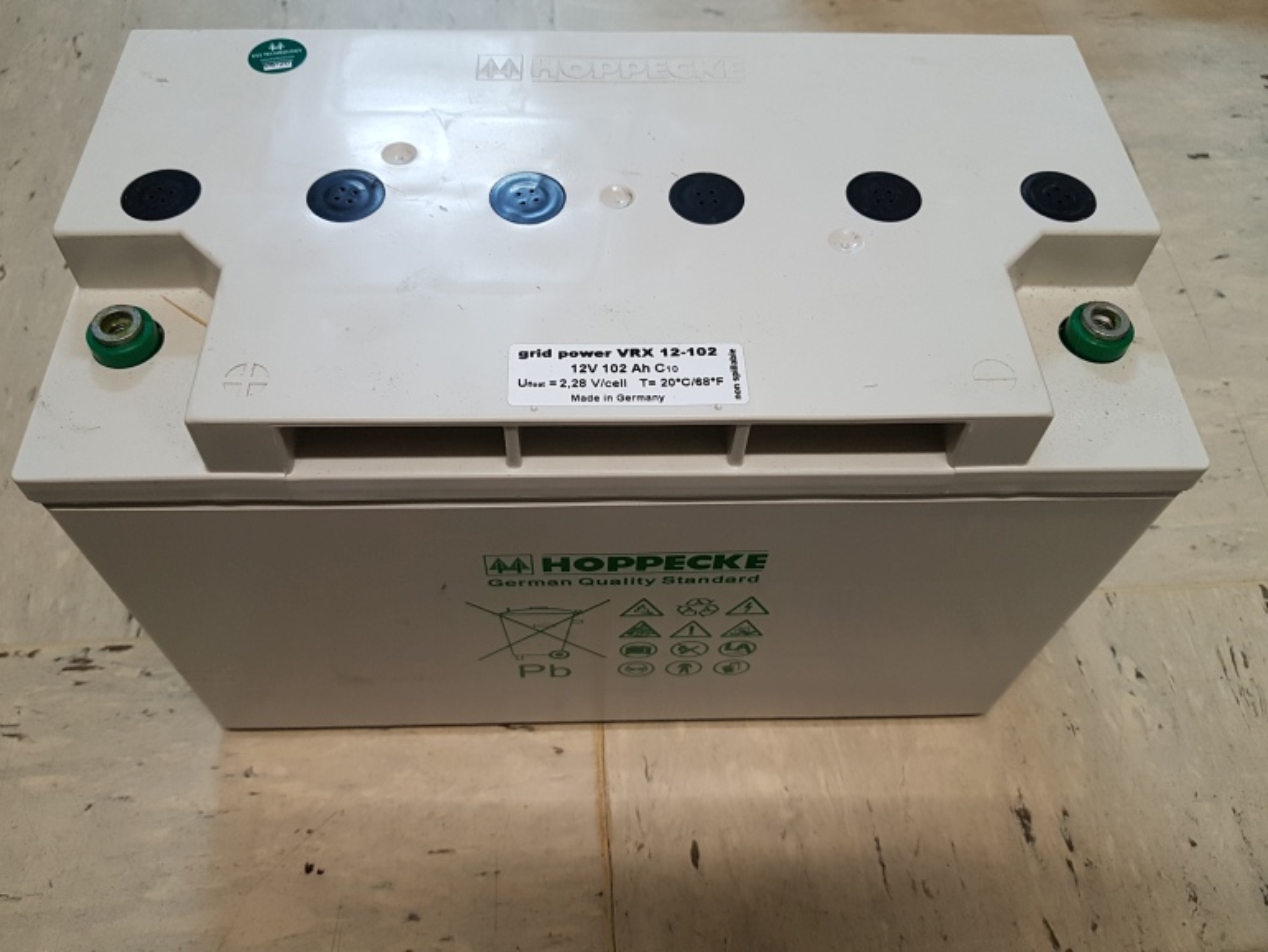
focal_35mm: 27
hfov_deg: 65.3
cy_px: 463
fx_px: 989
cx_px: 616
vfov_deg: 51.4
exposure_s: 1/50
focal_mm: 4.2
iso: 160
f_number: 1.7
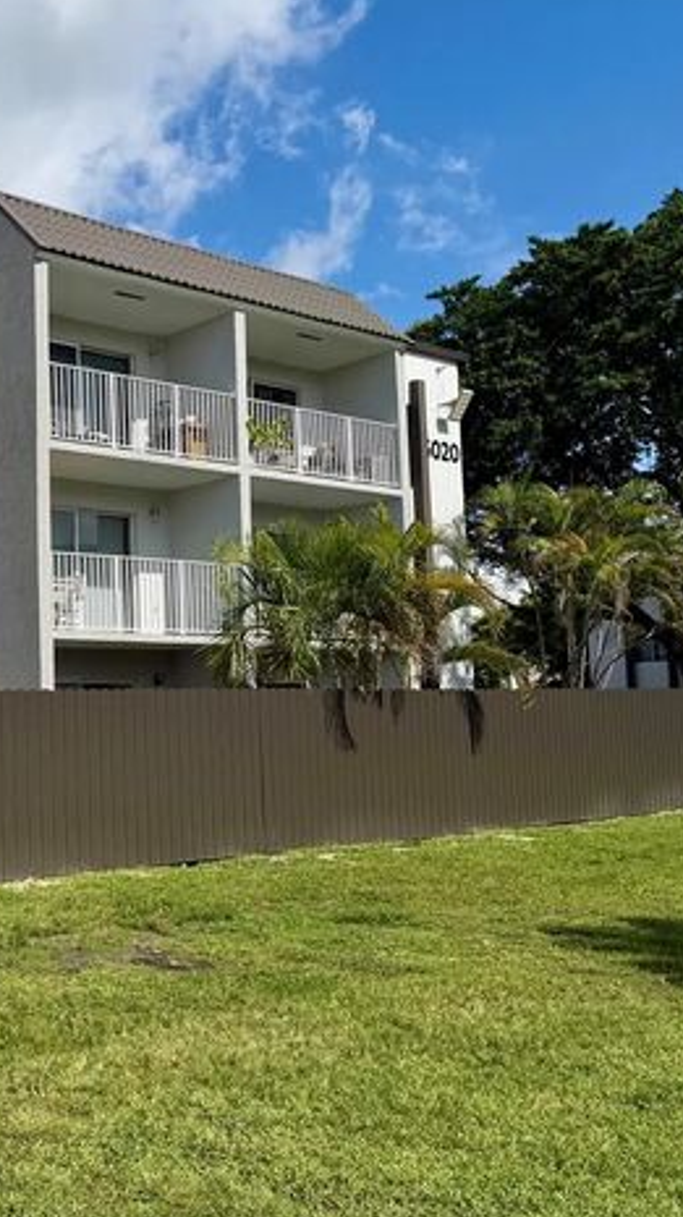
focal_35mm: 36
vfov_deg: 55.3
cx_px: -39
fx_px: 1161
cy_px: 607
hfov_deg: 29.9
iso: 80
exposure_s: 1/6173
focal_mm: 6.76
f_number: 1.78
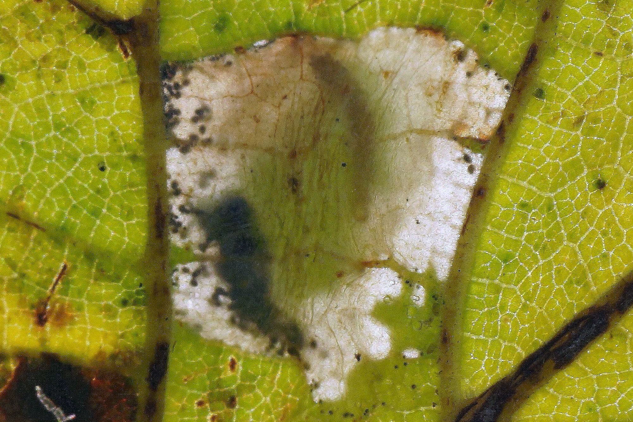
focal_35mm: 270
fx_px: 4747
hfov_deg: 7.6
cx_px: 316
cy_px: 211
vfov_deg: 5.1
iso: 200
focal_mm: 90
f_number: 16
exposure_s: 1/160
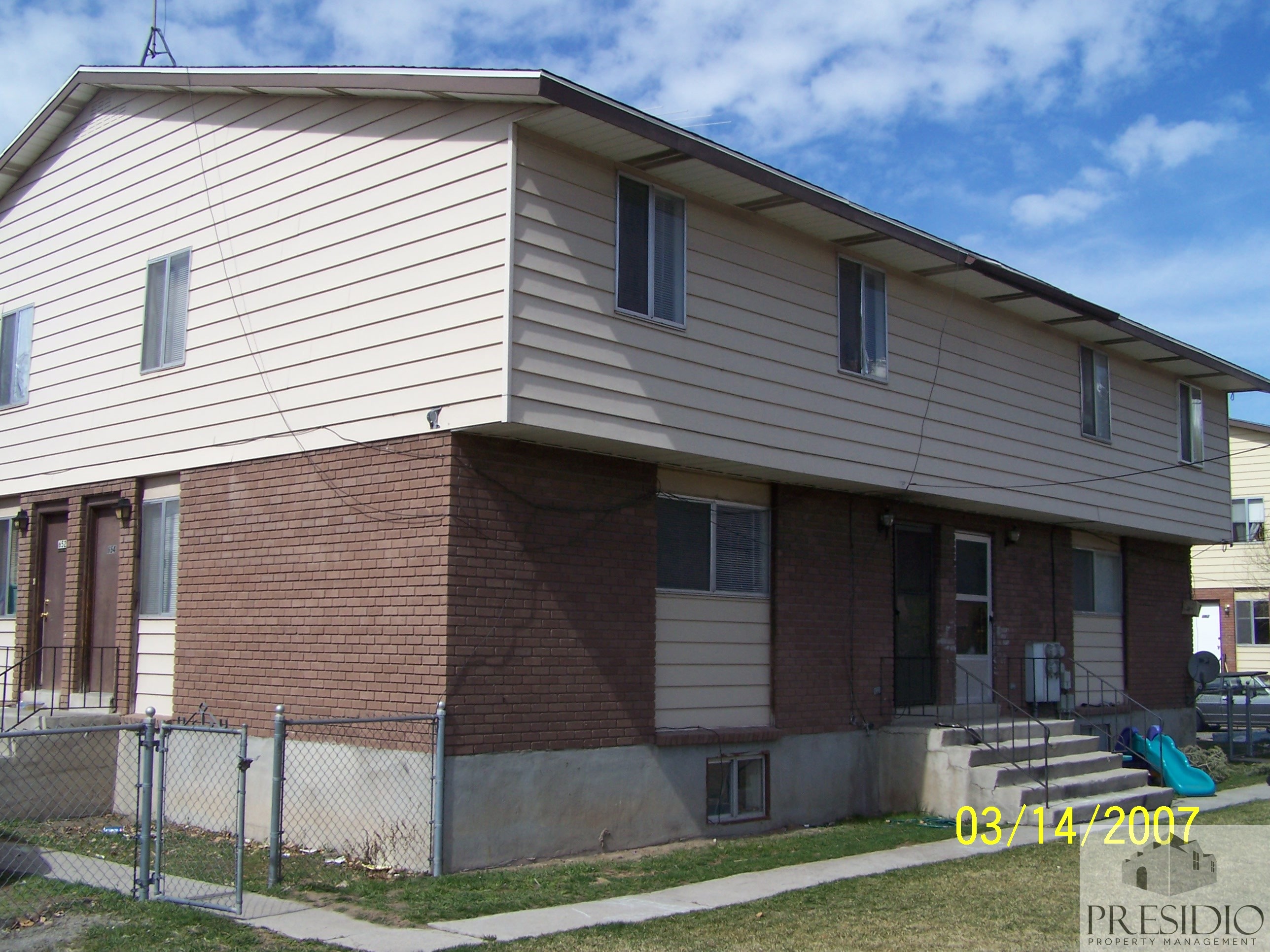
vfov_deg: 37.7
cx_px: 635
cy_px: 476
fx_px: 1394
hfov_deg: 49.0
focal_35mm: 38
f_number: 4
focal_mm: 6.3
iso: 80
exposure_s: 1/750
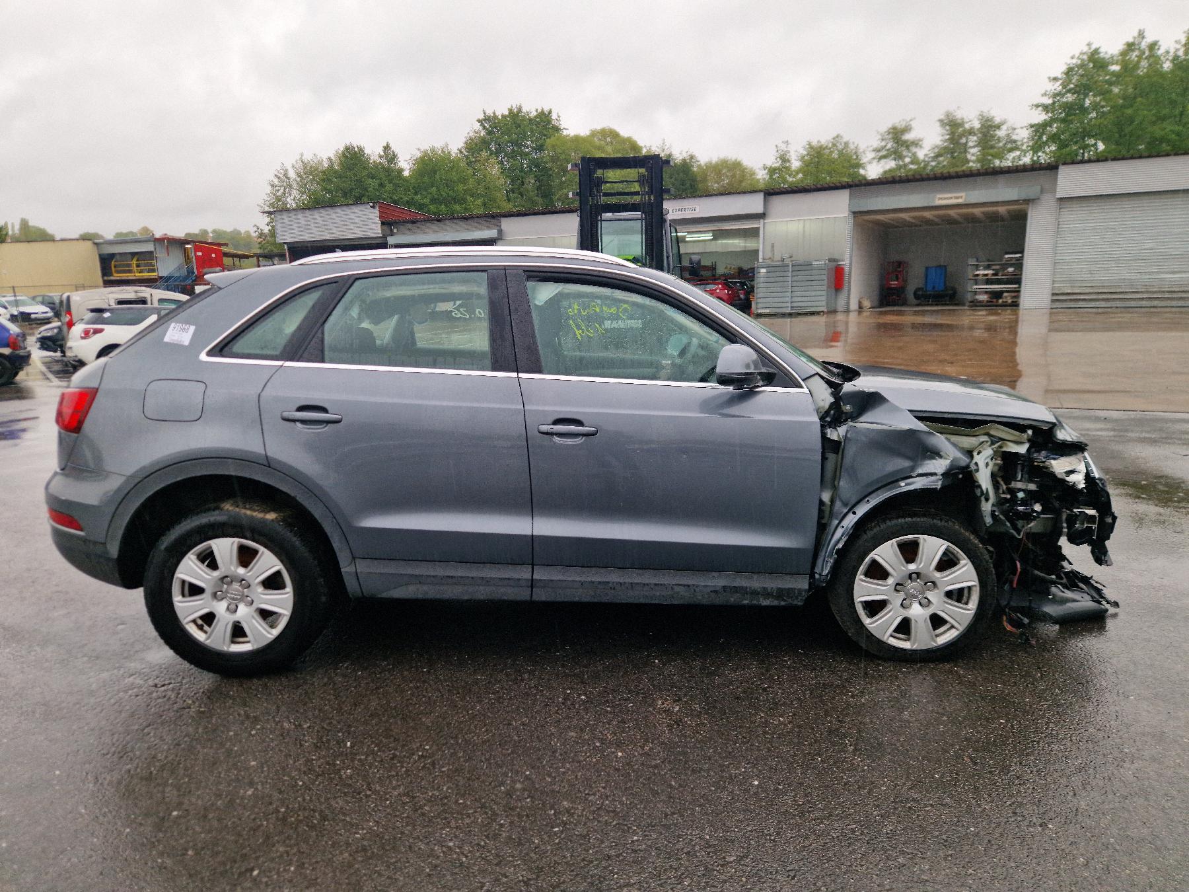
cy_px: 446
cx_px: 594
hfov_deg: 73.9
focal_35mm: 23
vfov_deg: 58.9
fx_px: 790
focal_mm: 5.4
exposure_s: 1/100
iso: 50
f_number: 1.8
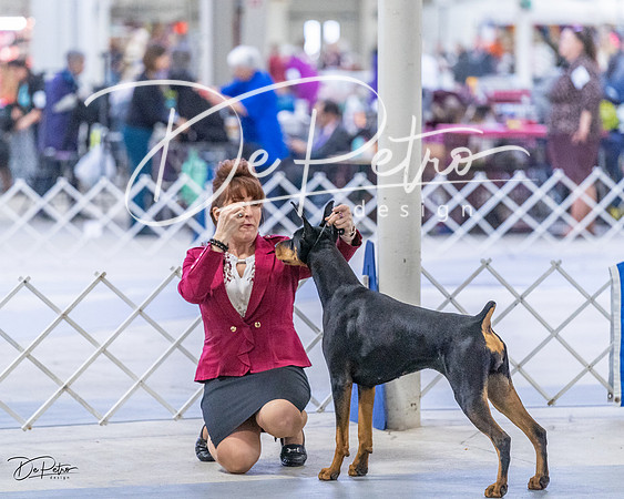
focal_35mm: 216
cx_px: 312
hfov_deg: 8.9
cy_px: 250
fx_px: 3992
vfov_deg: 7.1
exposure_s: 1/320
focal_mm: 192
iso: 6400
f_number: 3.5
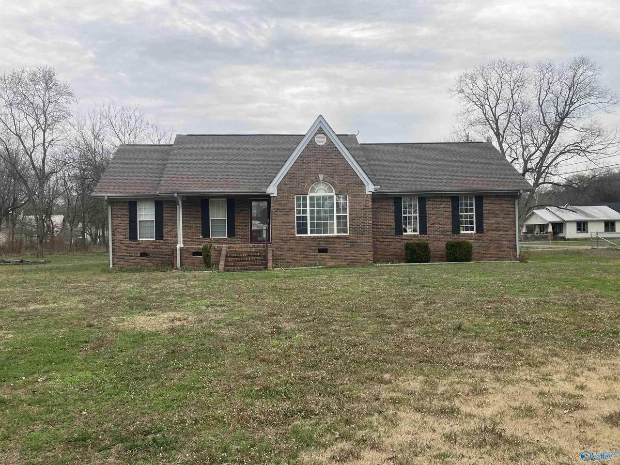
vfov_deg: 49.7
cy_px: 232
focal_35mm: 28
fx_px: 502
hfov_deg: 63.4
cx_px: 310
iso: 20
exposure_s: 1/738
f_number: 1.8
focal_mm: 3.99
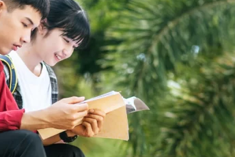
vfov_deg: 5.4
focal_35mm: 253
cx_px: 156
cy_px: 121
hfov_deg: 8.1
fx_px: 1653
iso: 64
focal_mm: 85
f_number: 2.2
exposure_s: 1/250
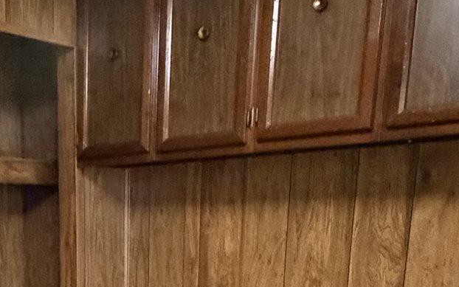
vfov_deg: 20.9
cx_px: 24
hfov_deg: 34.3
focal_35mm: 55
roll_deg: +1.9
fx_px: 688
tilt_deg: -14.0
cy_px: 398
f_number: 2.2
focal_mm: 2.22
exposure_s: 1/60
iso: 1250
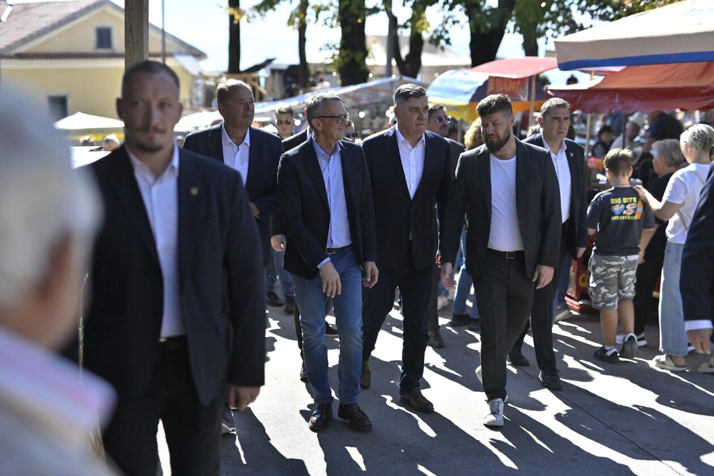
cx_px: 357
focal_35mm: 50
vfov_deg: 27.0
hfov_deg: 39.6
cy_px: 238
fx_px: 992
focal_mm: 50
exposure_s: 1/5000
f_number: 2
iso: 125
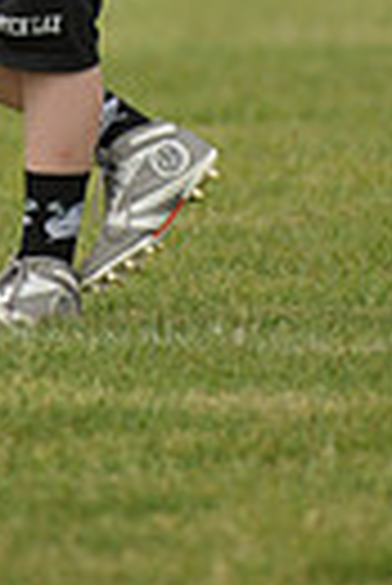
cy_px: -315
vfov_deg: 1.4
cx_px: 50
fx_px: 24645
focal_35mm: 1513
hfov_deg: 0.9
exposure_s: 1/3200
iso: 800
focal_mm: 340
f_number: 4
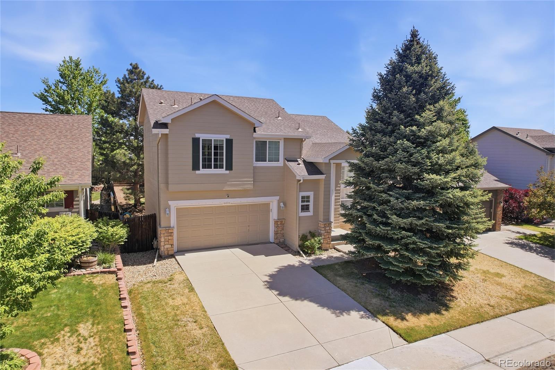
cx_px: 278
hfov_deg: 78.6
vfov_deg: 57.2
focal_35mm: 22
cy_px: 185
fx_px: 339
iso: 100
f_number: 2.8
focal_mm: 8.4
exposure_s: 1/120
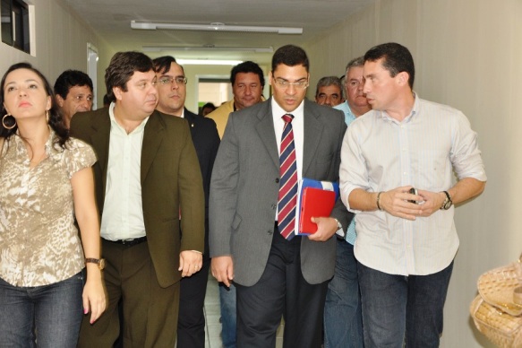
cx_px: 261
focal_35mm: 63
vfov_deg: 21.5
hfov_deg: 31.9
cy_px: 174
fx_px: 913
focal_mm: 42
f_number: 5
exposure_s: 1/30
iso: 400
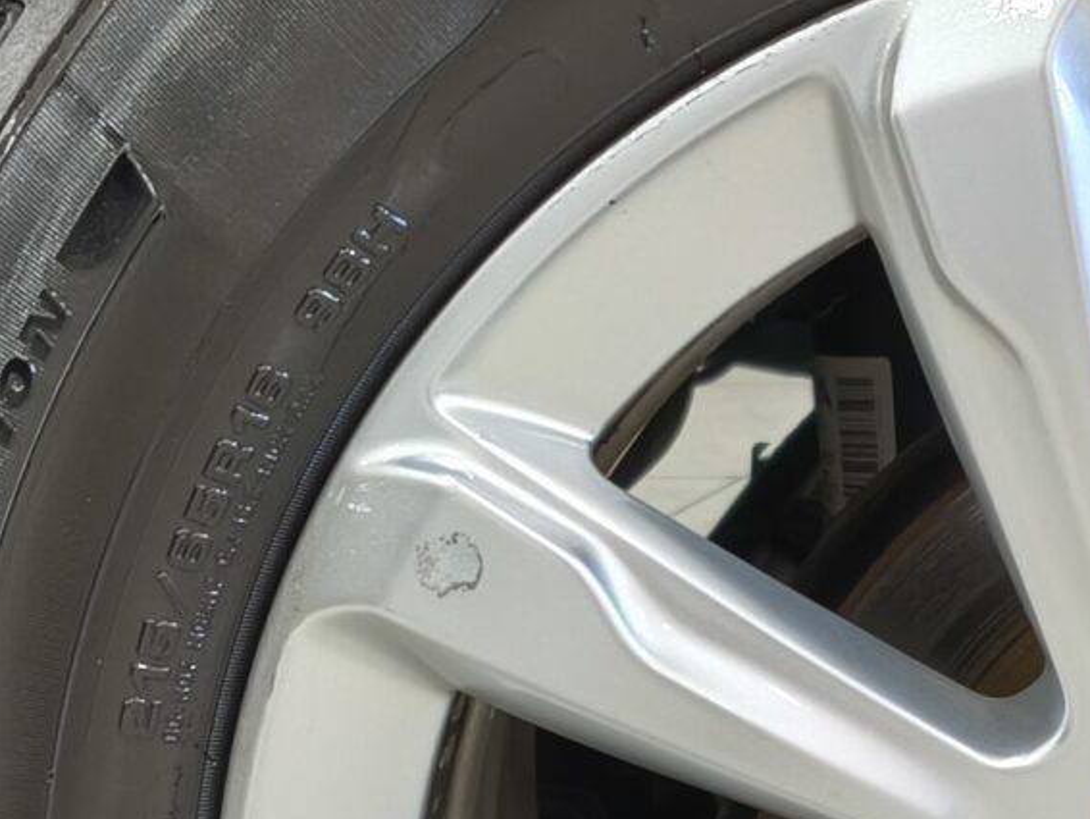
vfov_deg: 13.9
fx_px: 3276
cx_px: 1107
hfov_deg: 18.4
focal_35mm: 104
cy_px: 888
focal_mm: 5.35
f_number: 1.7
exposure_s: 1/33.3
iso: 1000
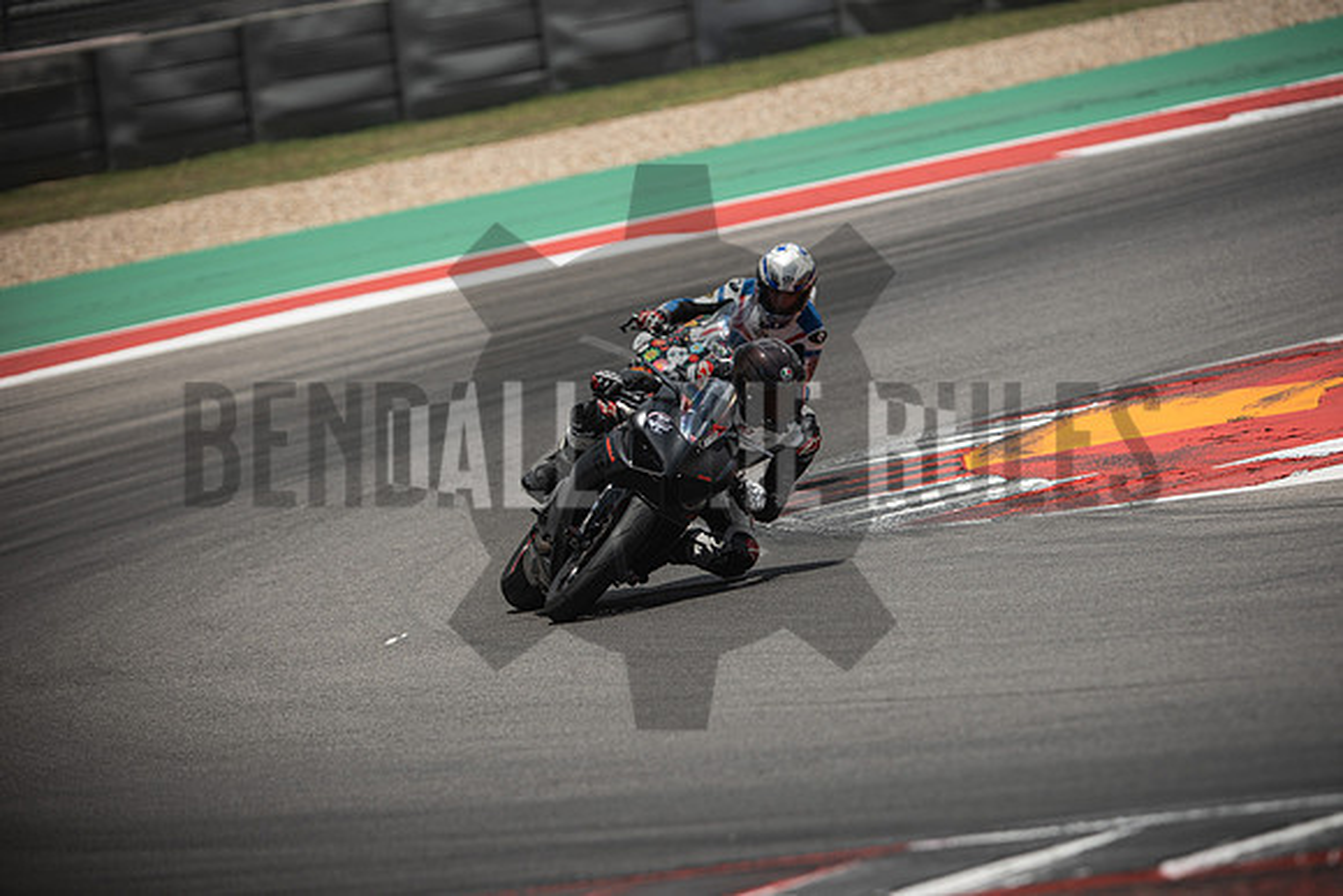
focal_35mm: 300
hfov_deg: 6.9
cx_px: 672
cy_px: 448
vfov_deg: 4.6
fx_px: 11194
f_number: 2.8
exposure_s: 1/2000
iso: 125
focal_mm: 200
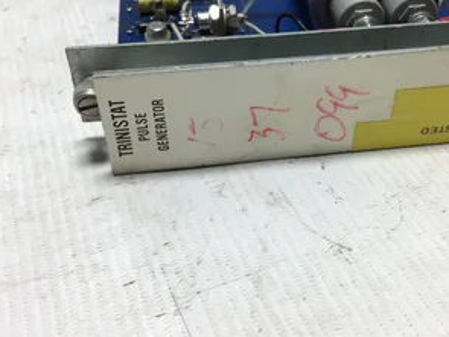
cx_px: 260
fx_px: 545
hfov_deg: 44.7
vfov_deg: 34.2
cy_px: 140
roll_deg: +0.3
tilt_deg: -39.2
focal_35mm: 42
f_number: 2.4
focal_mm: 3.3
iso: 32
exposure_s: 1/120
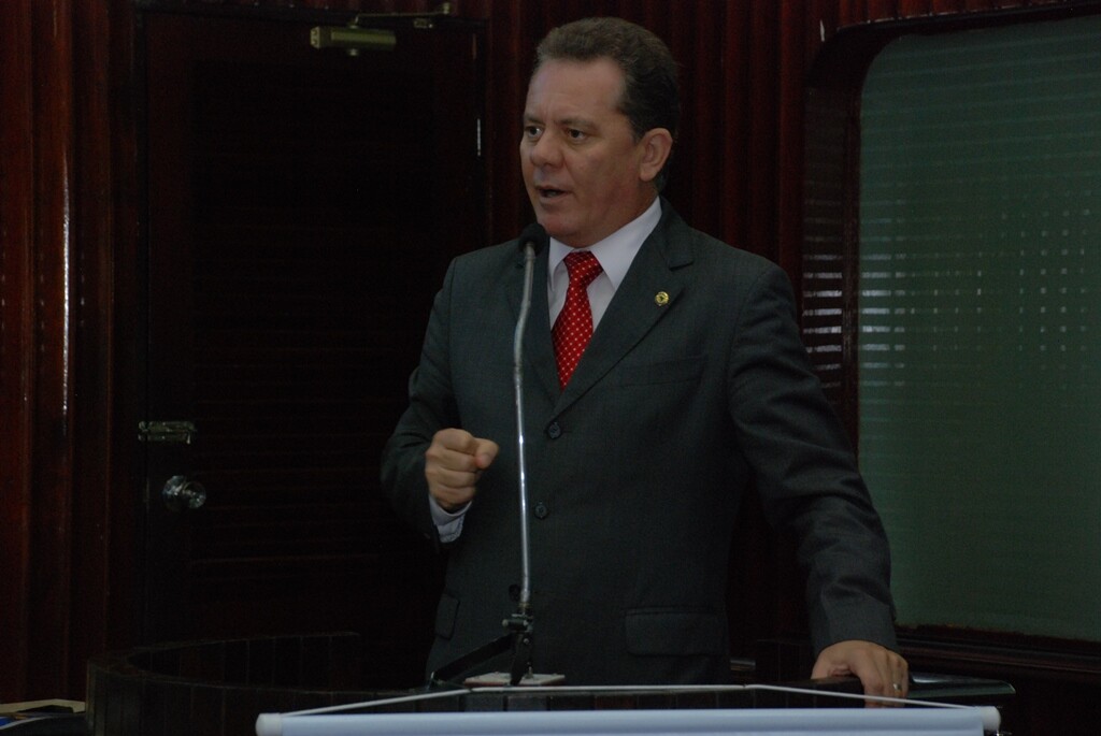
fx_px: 3444
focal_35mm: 112
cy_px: 368
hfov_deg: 18.2
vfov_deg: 12.2
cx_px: 550
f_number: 5.6
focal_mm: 75
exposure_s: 1/60
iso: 800
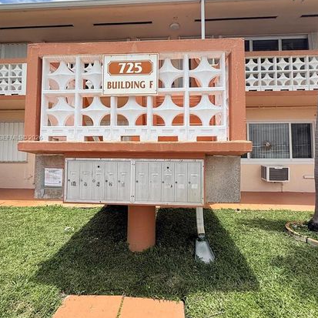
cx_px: 156
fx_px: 208
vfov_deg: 74.5
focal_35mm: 20
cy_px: 138
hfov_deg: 74.8
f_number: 2.2
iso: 50
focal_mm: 2.22
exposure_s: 1/2024
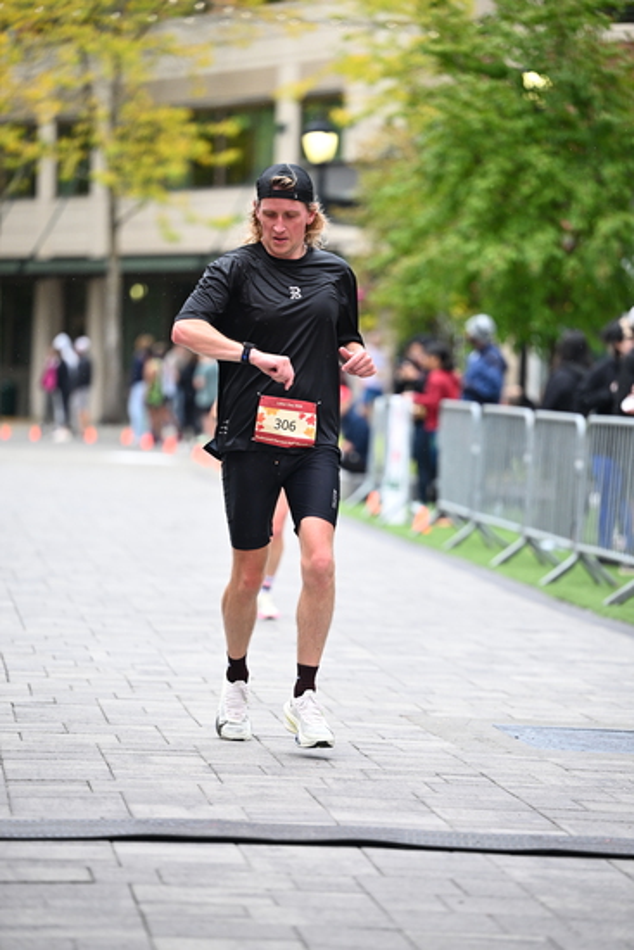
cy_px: 475
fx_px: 3828
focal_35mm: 145
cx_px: 317
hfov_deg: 9.5
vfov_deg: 14.1
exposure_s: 1/1600
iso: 1250
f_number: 2.8
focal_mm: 145
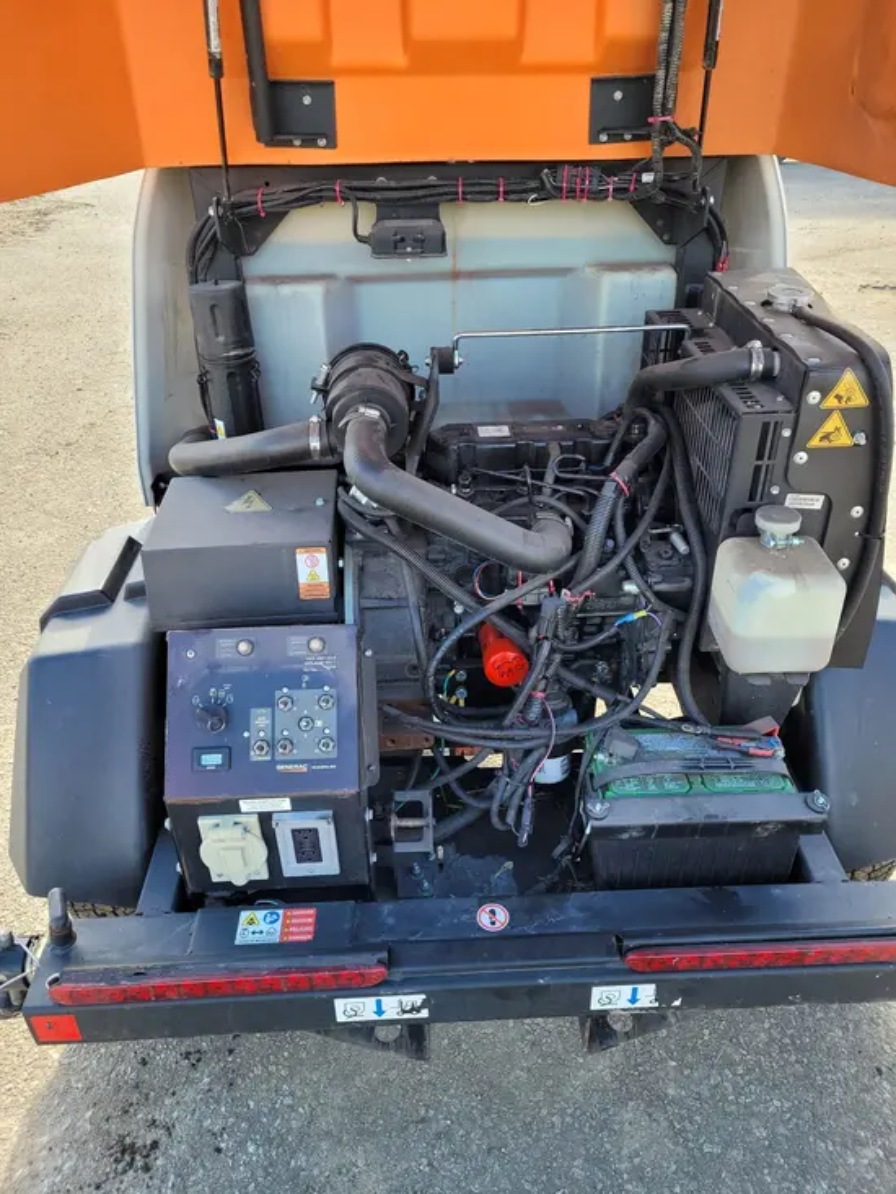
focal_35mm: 26
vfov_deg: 67.3
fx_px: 897
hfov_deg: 53.1
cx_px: 448
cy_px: 597
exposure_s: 1/162
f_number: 1.8
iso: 40
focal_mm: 5.4
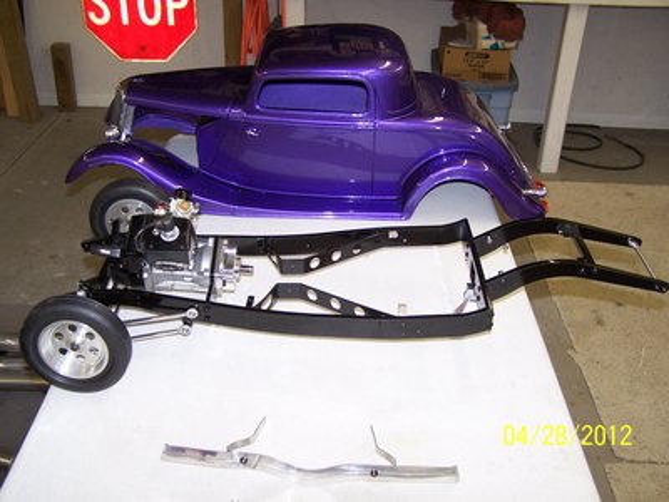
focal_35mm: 38
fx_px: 734
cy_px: 251
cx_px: 334
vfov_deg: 37.7
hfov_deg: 49.0
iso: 140
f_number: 2.8
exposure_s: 1/60
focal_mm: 6.3
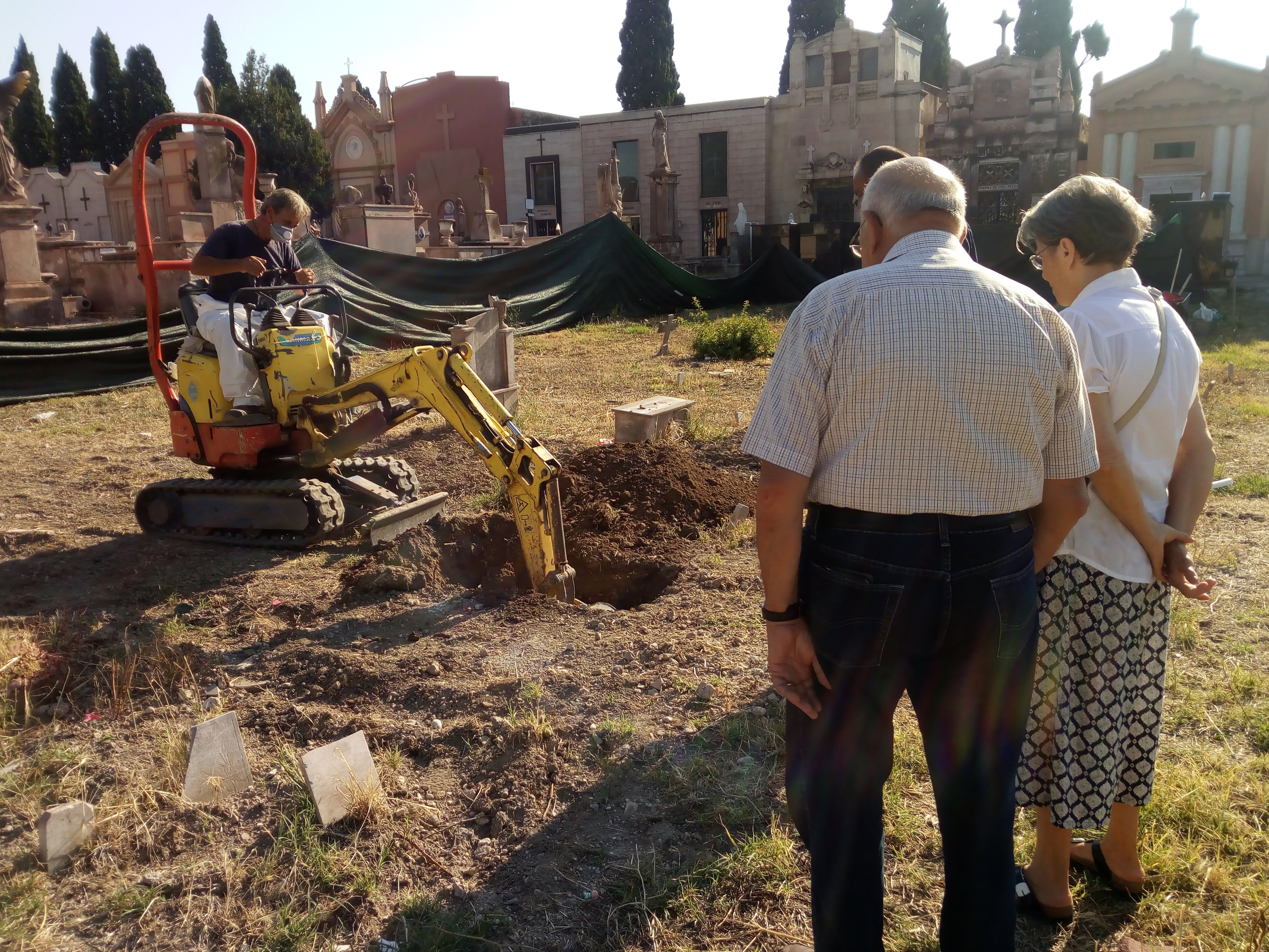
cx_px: 634
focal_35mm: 27
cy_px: 476
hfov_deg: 65.3
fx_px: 990
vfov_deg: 51.4
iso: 114
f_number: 2
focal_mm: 3.5
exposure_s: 1/917
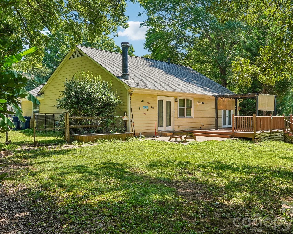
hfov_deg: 52.8
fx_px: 295
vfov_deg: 43.4
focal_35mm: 34
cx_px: 160
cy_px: 117
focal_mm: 20
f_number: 8
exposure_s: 1/45
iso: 100
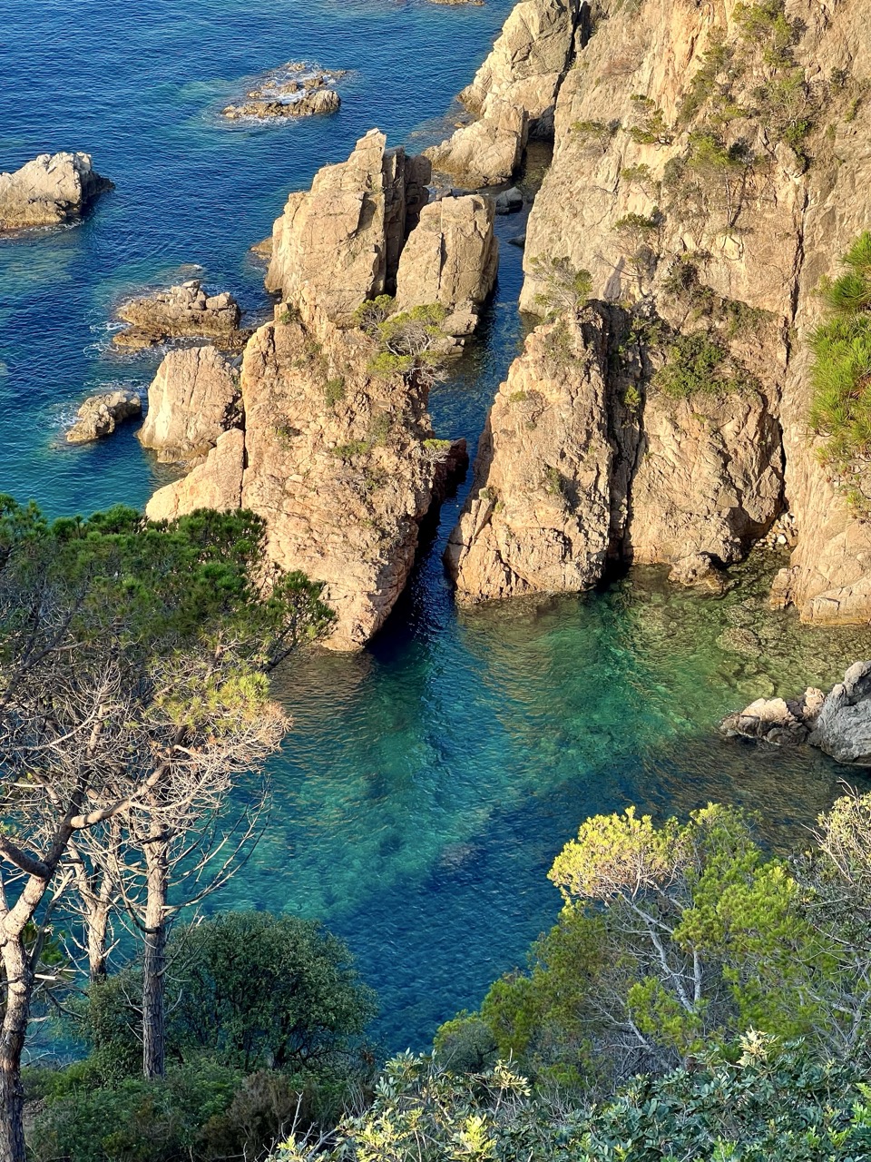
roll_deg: -1.1
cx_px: 436
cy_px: 581
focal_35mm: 77
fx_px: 2583
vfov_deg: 25.3
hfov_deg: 19.1
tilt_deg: -31.1
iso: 32
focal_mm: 9
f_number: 2.8
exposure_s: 1/190
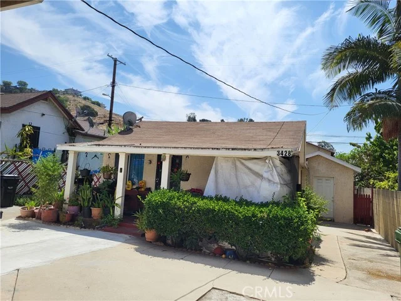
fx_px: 301
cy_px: 150
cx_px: 200
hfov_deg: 67.3
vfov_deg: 53.1
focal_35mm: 26
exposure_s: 1/3126
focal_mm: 5.4
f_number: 1.8
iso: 40
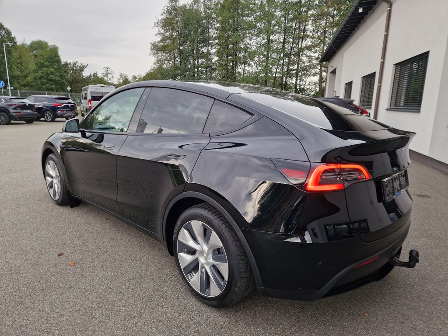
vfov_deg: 58.9
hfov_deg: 73.9
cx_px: 224
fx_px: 298
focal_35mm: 23
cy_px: 168
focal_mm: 5.4
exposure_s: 1/180
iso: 125
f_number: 1.8
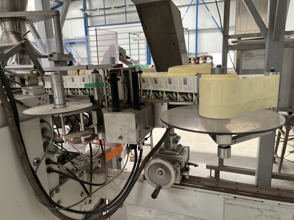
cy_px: 110
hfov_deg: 67.3
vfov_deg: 53.1
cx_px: 147
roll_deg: +2.9
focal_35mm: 26
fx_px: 221
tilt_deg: -11.3
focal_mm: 5.1
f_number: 1.6
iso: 125
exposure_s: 1/121
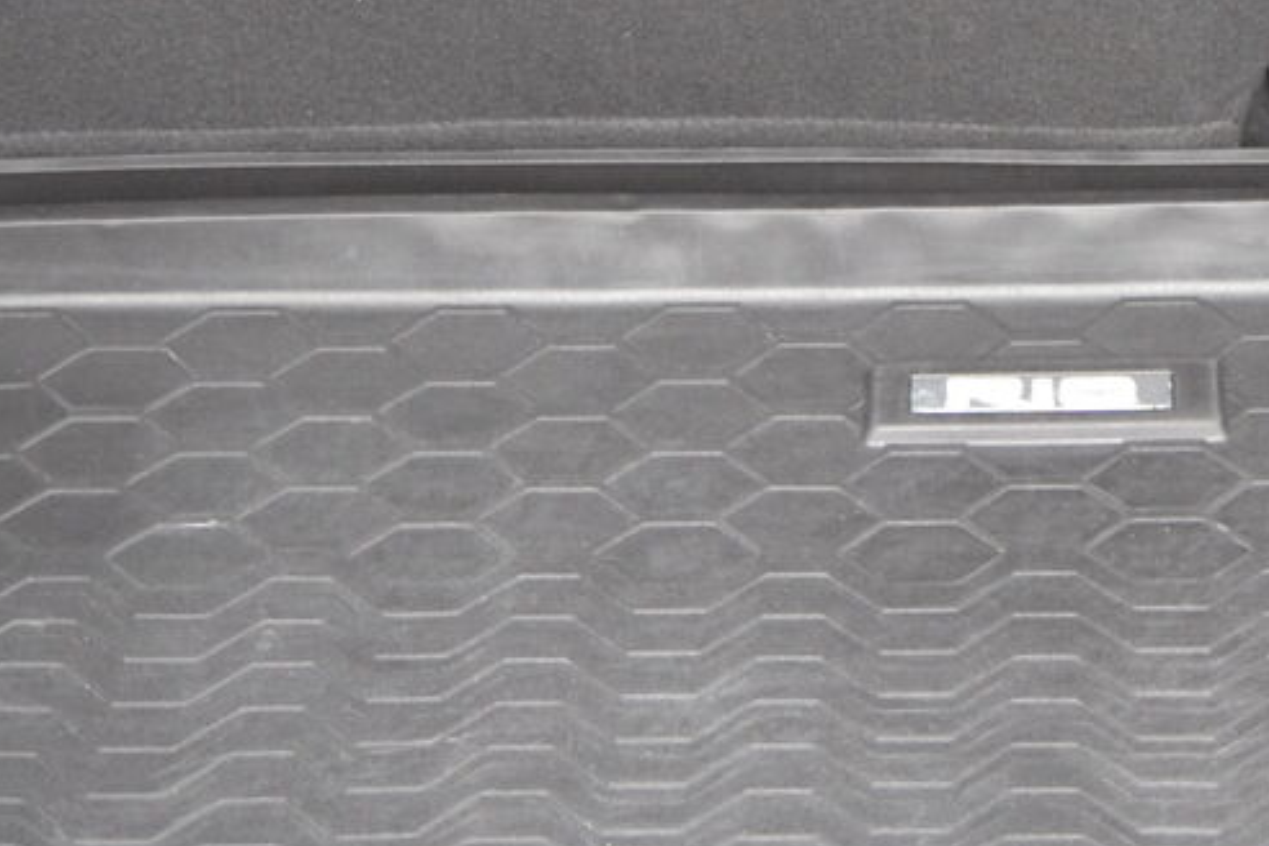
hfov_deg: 17.3
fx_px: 4124
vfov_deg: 11.5
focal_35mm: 117
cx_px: 1032
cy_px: -147
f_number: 3.5
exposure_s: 1/60
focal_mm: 20
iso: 560
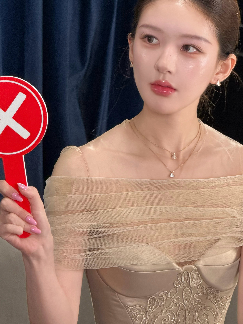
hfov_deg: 31.6
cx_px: 184
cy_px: 168
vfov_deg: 42.1
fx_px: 421
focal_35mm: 45
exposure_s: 1/60
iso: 125
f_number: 1.5
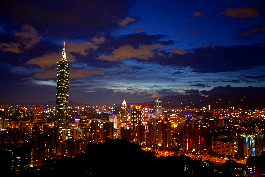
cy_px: 88
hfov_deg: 65.5
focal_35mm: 28
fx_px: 206
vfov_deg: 46.4
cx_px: 132
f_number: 3.5
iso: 1600
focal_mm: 28
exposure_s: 1/20
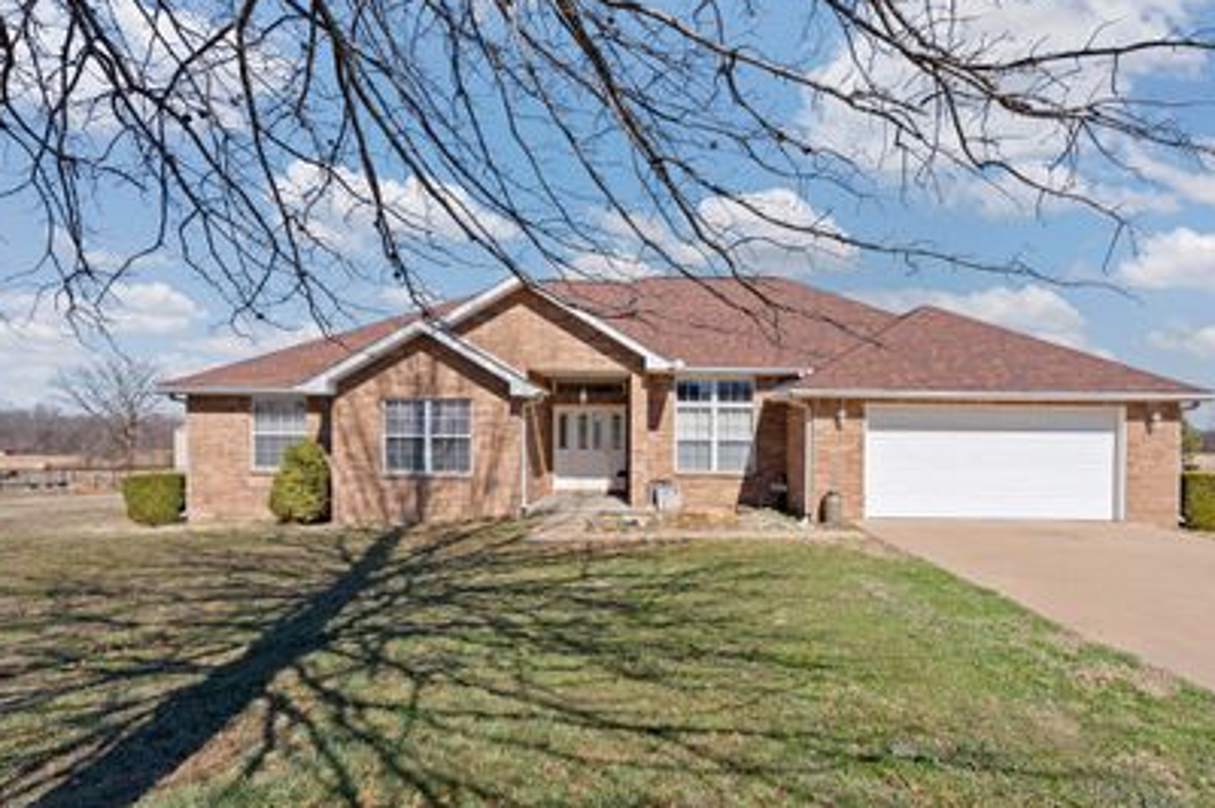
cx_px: 671
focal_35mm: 20
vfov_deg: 61.8
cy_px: 418
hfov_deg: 83.7
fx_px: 674
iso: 160
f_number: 8
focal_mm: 16
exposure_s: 1/160
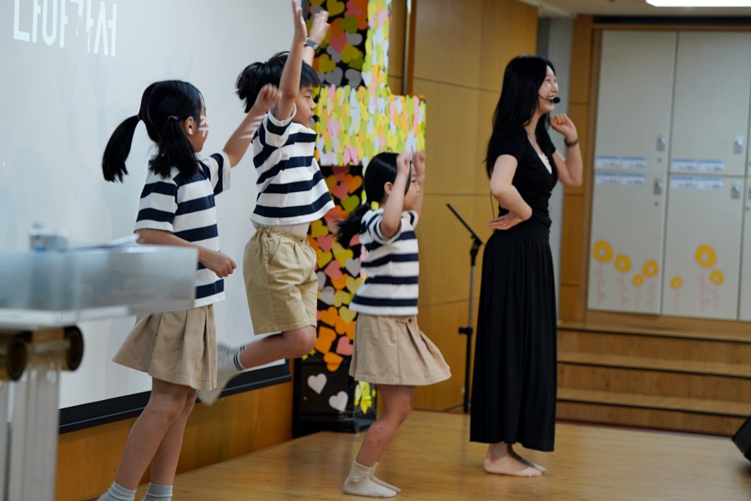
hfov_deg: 21.2
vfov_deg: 14.3
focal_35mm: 96
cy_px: 250
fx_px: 2003
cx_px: 376
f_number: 4
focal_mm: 96
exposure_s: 1/160
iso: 800
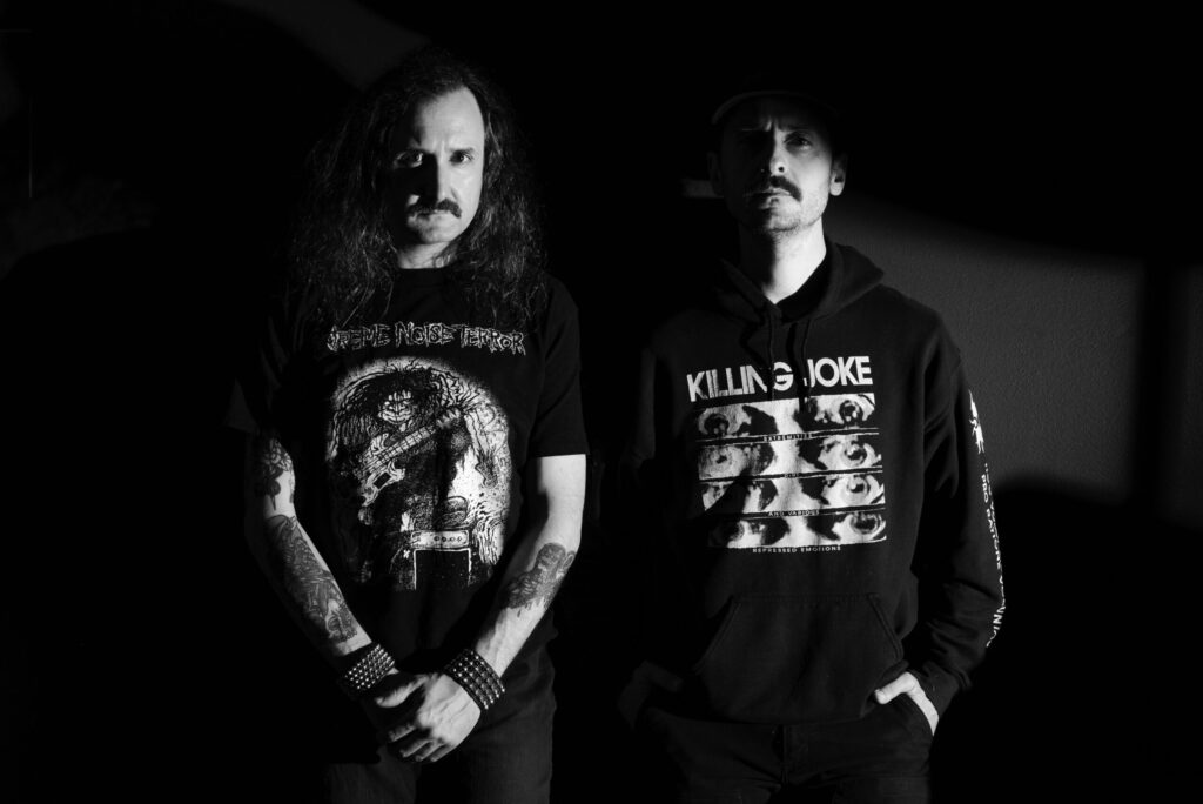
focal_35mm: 50
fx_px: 1672
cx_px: 602
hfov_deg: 39.6
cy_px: 402
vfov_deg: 27.0
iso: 400
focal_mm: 50
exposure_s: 1/200
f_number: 11
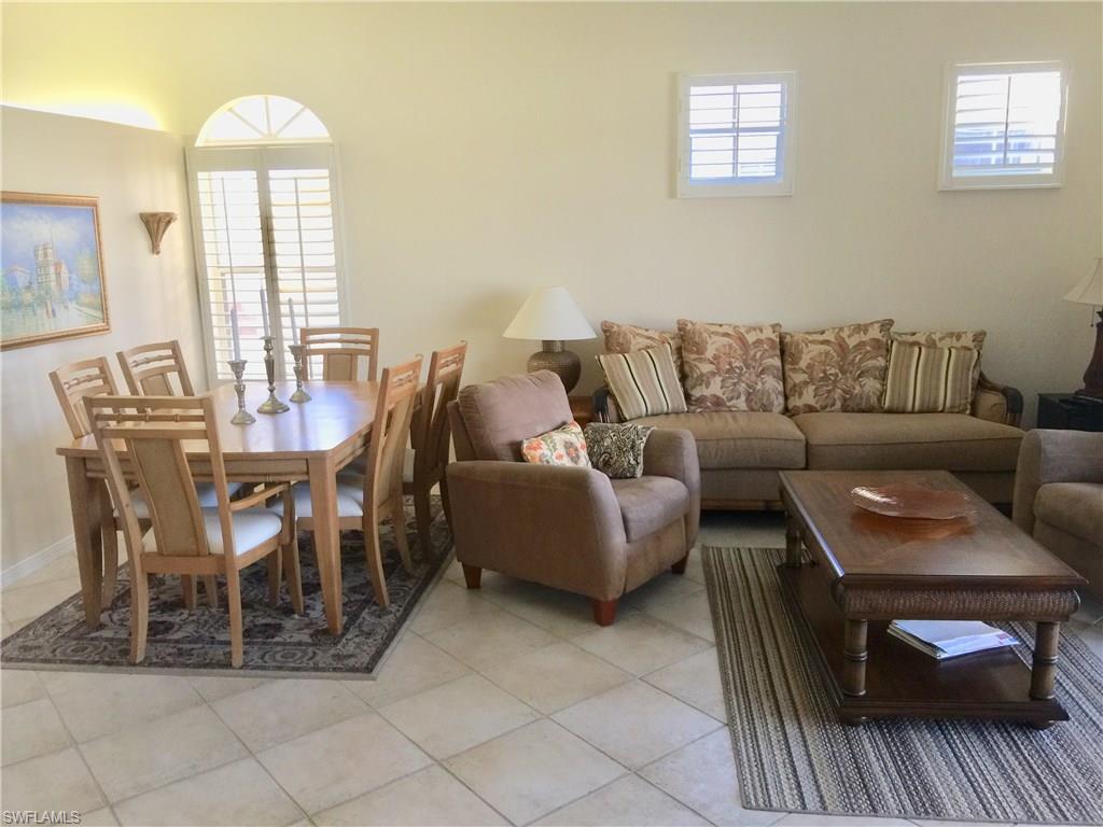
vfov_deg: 48.2
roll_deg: -0.2
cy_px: 414
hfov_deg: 61.7
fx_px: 924
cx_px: 552
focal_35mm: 29
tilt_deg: -9.9
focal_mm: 4.15
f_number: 2.2
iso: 40
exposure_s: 1/30
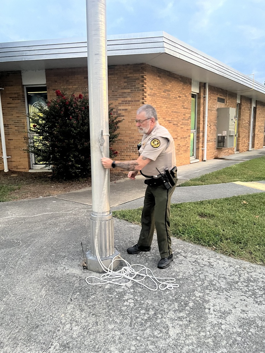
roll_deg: +1.4
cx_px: 132
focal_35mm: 26
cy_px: 176
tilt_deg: -9.7
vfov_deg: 67.3
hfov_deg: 53.1
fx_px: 265
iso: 640
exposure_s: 1/40
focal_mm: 5.7
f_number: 1.5
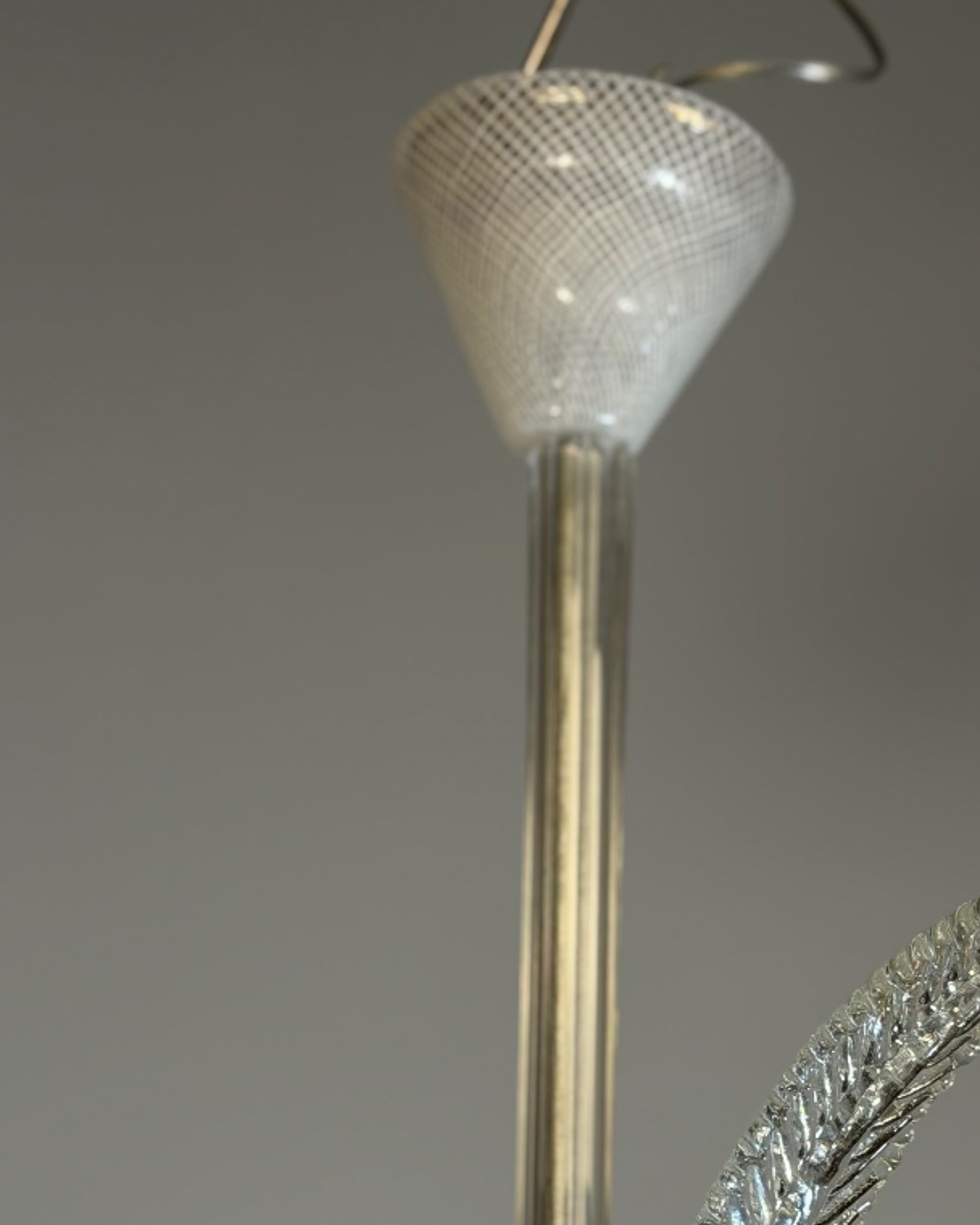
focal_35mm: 74
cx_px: 563
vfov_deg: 25.4
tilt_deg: +20.0
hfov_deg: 20.7
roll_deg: -1.1
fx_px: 2683
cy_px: 941
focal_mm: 6.76
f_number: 1.78
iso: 80
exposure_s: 1/100
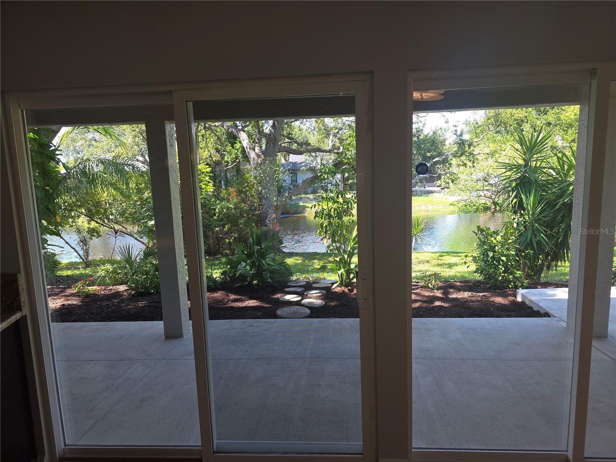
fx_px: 409
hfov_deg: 73.9
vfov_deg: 58.9
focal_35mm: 23
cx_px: 308
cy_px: 231
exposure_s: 1/120
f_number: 1.7
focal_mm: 6.3
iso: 20
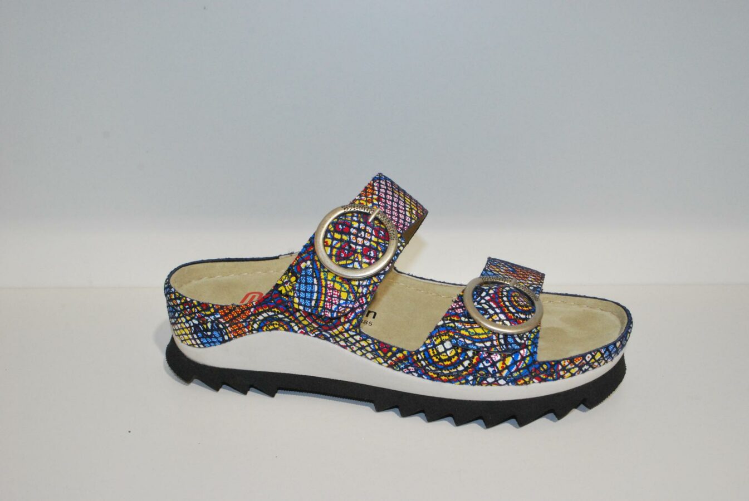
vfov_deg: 32.0
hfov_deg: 46.4
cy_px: 250
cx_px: 374
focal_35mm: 42
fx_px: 875
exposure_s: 1/200
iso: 1600
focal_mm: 28
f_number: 10
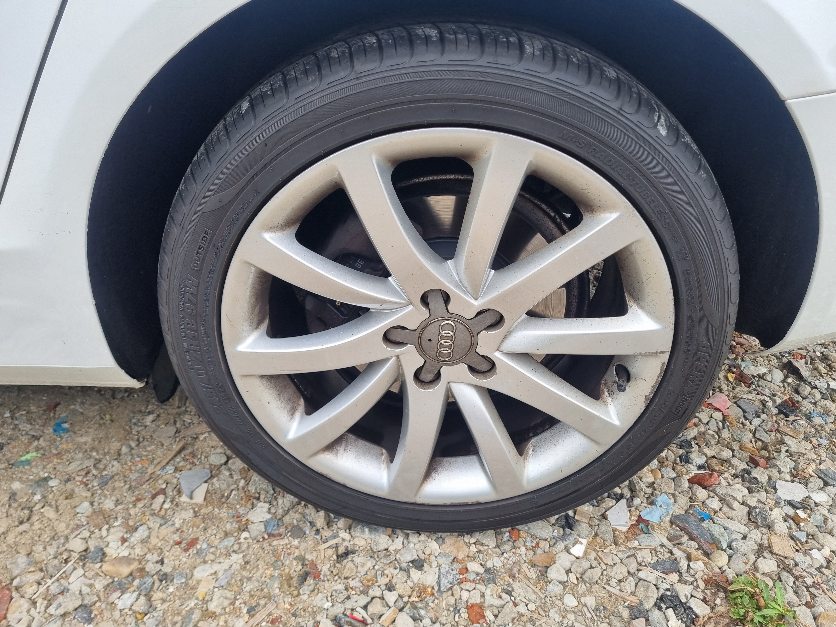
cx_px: 418
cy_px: 314
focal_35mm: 26
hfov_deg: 67.3
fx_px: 628
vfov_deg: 53.1
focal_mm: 5.4
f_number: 1.8
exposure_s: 1/568
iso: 50
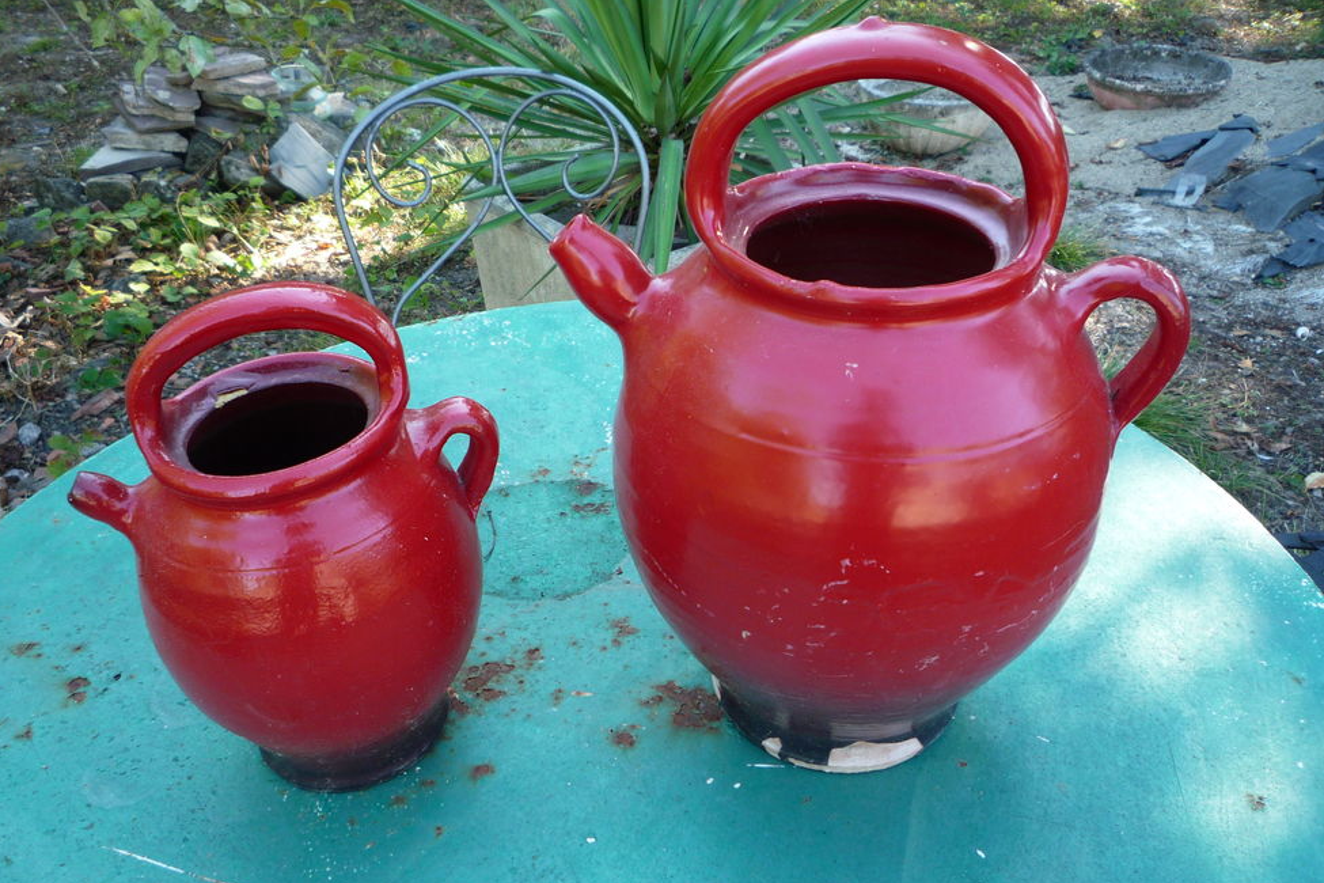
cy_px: 463
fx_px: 1177
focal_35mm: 32
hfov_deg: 58.7
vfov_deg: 41.1
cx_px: 646
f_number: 3.3
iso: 100
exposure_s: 1/50
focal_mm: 5.2
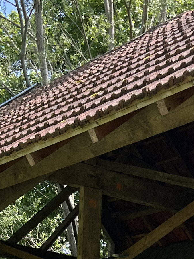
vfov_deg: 14.7
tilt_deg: -2.1
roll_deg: -2.3
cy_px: 479
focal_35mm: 116
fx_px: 867
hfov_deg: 12.7
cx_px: 150
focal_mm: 5.1
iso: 50
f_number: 1.6
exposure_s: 1/705
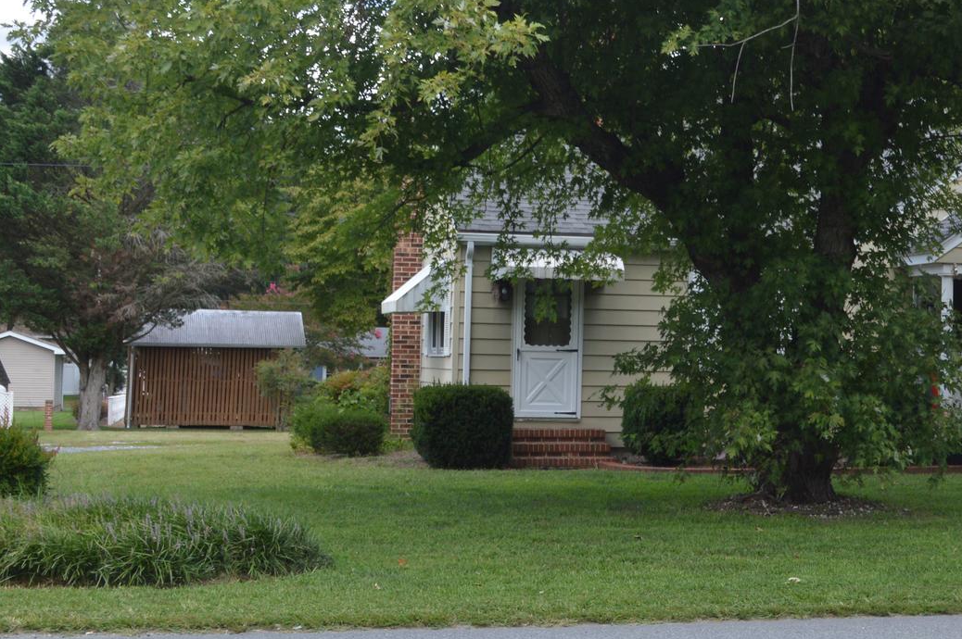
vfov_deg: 19.1
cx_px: 784
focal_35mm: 71
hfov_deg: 27.8
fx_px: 1895
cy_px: 271
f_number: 7.1
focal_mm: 24
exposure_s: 1/200
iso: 200
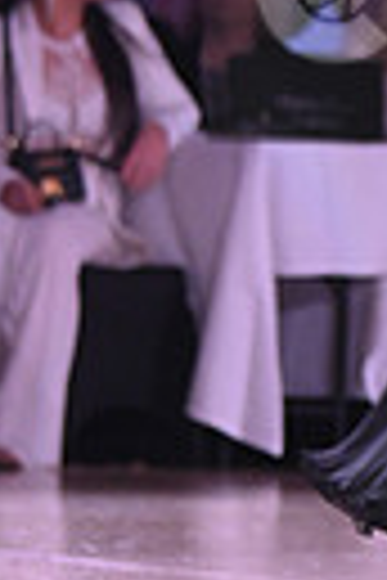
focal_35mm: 541
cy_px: -4
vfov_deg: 3.8
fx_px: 8723
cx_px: 830
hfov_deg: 2.5
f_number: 5
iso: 2500
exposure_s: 1/320
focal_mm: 120
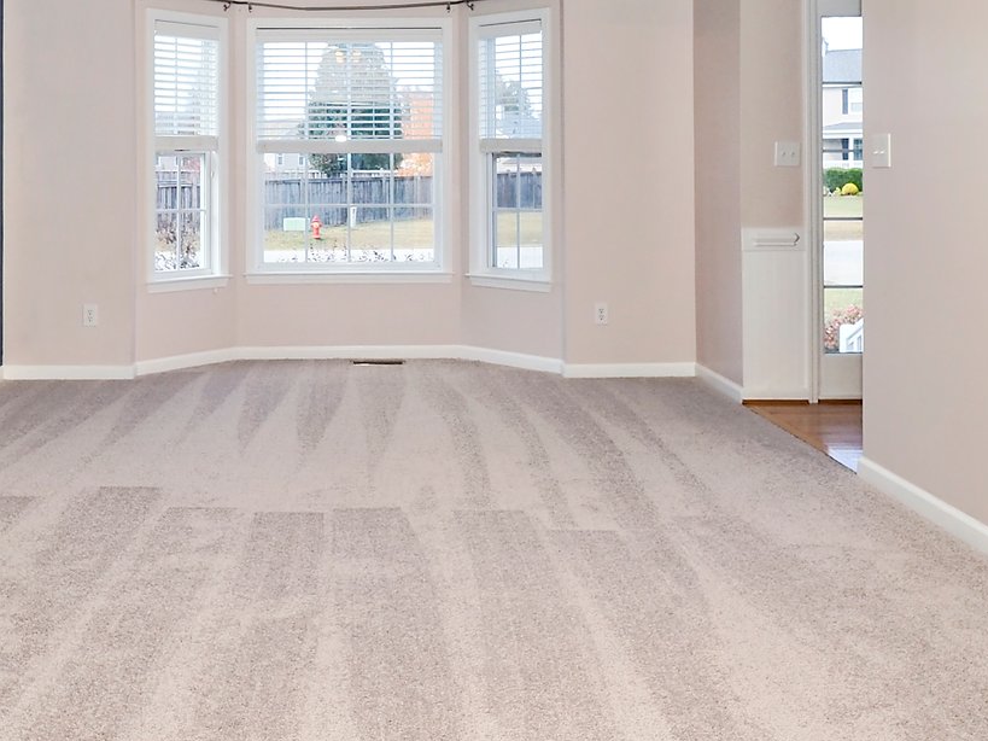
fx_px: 999
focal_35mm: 35
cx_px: 346
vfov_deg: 40.0
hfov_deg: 51.8
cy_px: 222
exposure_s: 1/160
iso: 100
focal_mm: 7
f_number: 5
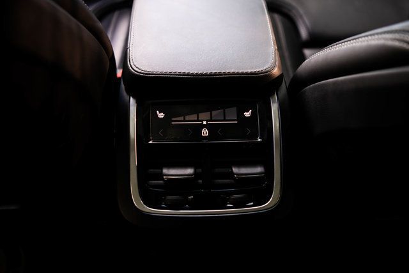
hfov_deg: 60.3
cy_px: 136
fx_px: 352
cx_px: 204
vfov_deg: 42.3
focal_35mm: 31
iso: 1000
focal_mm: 31
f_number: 2.8
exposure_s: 1/200
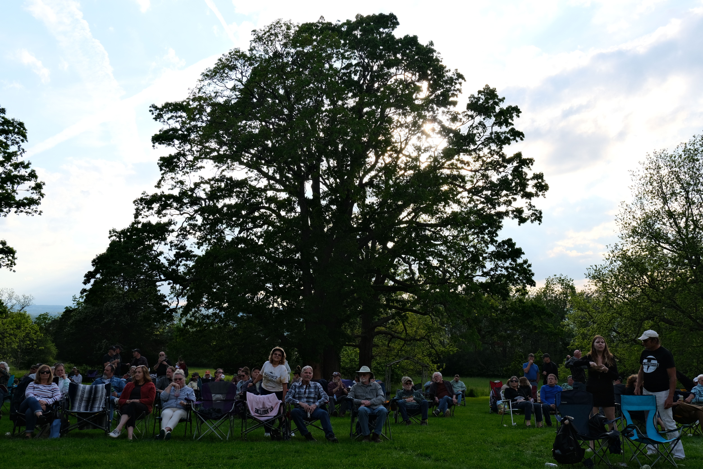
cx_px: 352
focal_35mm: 37
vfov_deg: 35.9
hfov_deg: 51.9
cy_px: 234
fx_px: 722
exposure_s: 1/480
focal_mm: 24.9
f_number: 5.6
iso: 320
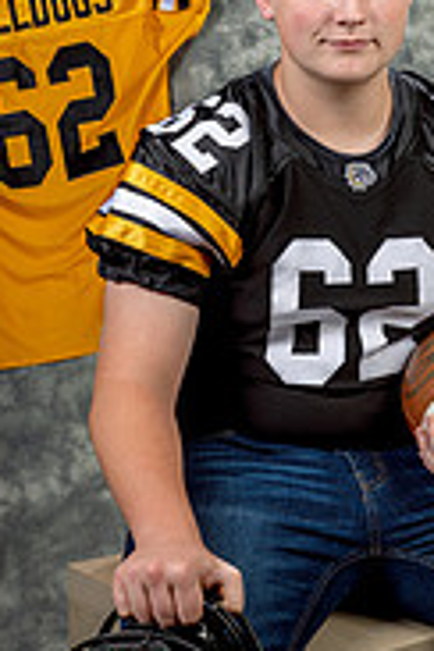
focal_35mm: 86
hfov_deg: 15.8
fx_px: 1555
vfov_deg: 23.5
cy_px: 445
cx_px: 331
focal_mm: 35
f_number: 6.3
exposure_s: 1/160
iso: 125
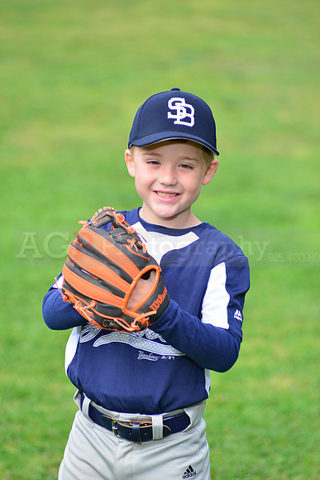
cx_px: 160
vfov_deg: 11.1
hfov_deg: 7.4
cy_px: 240
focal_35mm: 185
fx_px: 2465
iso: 320
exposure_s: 1/200
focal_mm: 185
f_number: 5.6
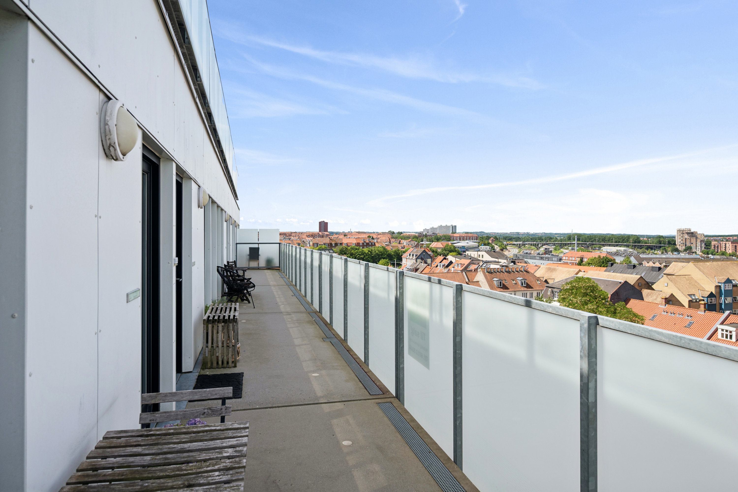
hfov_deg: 82.6
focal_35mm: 20
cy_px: 246
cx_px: 369
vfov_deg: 60.7
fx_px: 420
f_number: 6.3
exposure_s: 1/640
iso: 100
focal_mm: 20.5
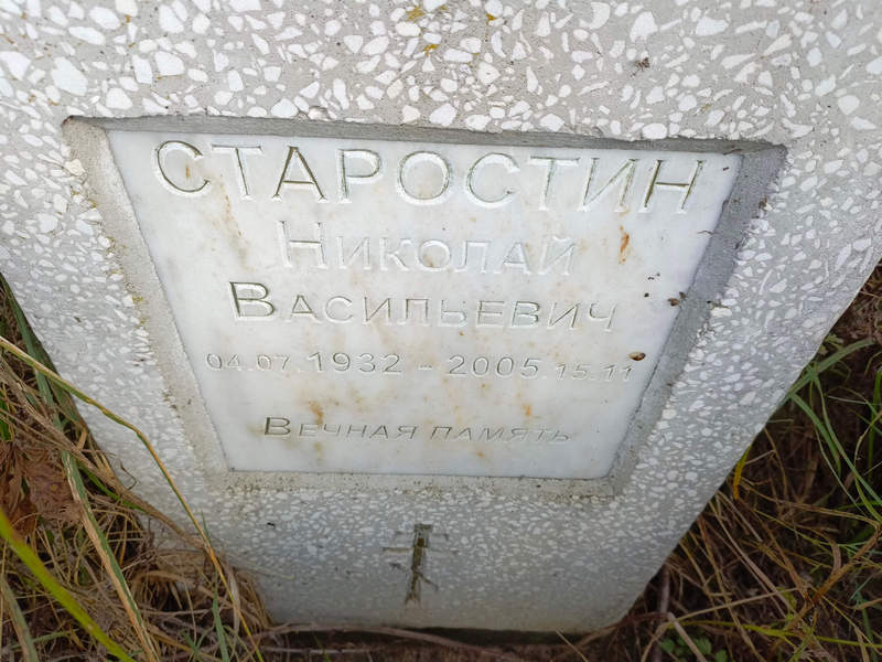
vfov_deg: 54.9
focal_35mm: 25
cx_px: 441
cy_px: 331
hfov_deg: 69.4
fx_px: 637
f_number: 1.69
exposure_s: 1/206
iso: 111
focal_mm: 4.76
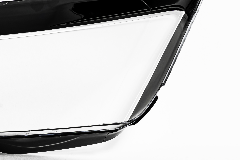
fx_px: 1193
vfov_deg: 7.7
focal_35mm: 179
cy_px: 59
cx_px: -15
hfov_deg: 11.3
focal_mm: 70
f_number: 8
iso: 100
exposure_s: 1/200
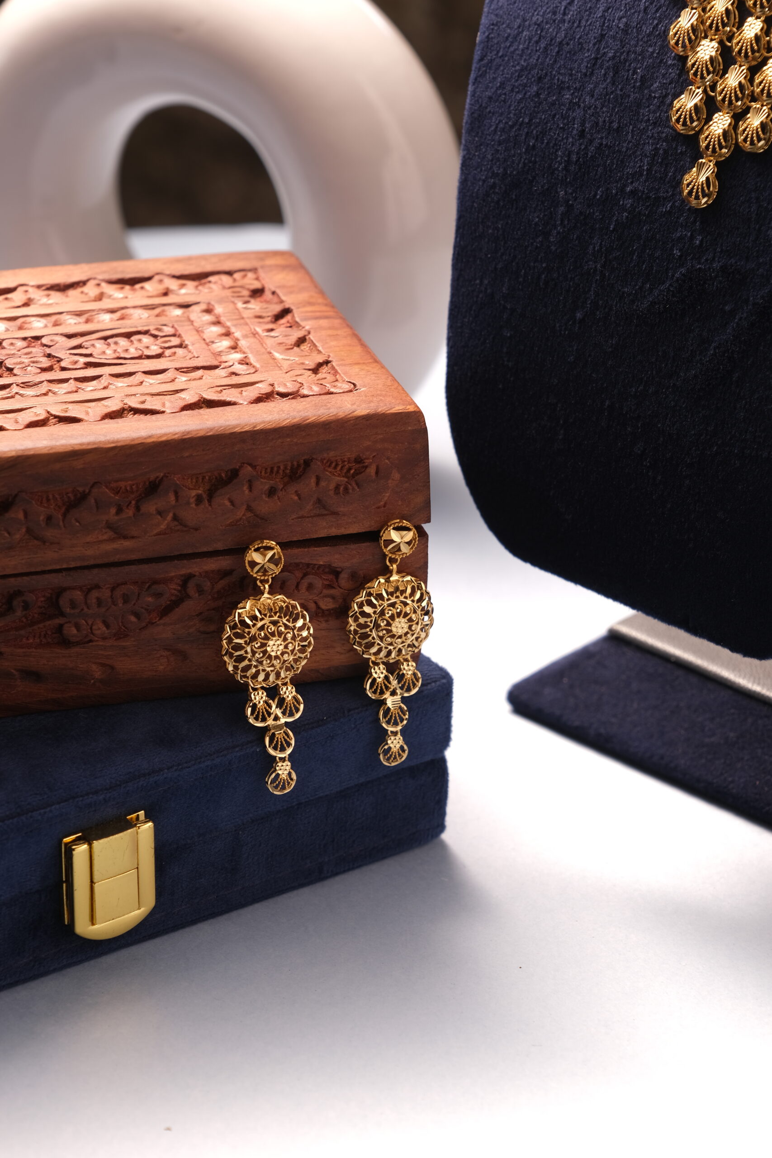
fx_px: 3248
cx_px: 386
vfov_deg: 20.2
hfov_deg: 13.6
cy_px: 579
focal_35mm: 101
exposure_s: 1/25
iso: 80
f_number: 6.4
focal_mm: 67.5
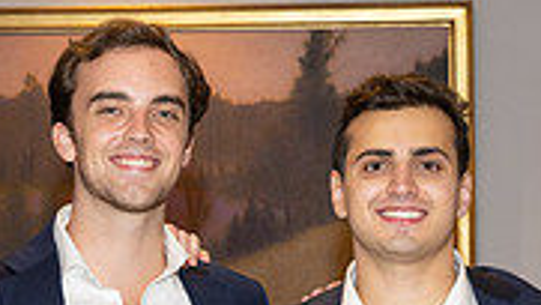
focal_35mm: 145
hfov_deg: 14.8
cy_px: 418
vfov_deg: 8.2
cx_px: 379
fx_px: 2081
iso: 800
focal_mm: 40
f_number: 5.6
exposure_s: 1/100
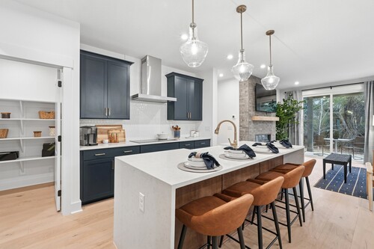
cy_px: 124
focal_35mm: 16
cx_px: 187
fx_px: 166
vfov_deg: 73.7
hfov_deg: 96.8
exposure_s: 1/4
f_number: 10
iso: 200
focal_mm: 16
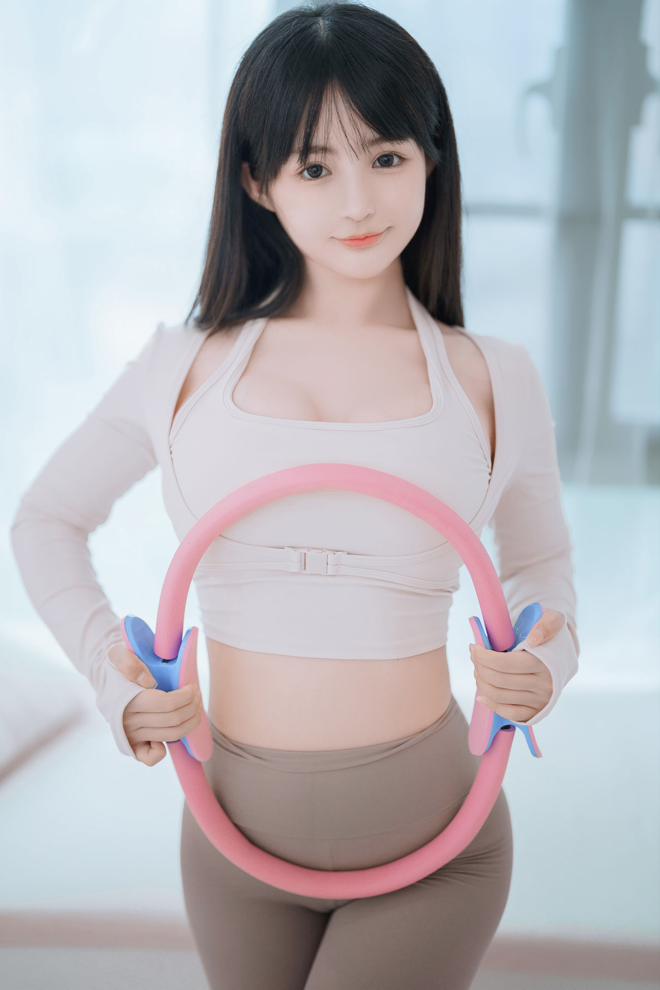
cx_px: 330
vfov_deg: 39.6
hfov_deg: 27.0
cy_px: 495
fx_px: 1375
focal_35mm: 50
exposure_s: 1/100
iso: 200
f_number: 1.2
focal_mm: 50
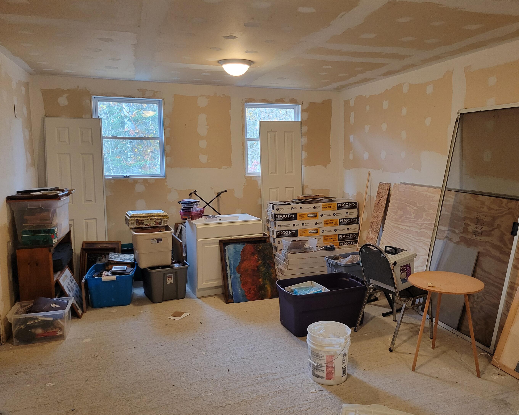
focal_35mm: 28
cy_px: 211
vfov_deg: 51.5
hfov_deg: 62.1
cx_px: 283
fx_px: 430
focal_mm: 5.4
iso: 320
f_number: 1.8
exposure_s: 1/120
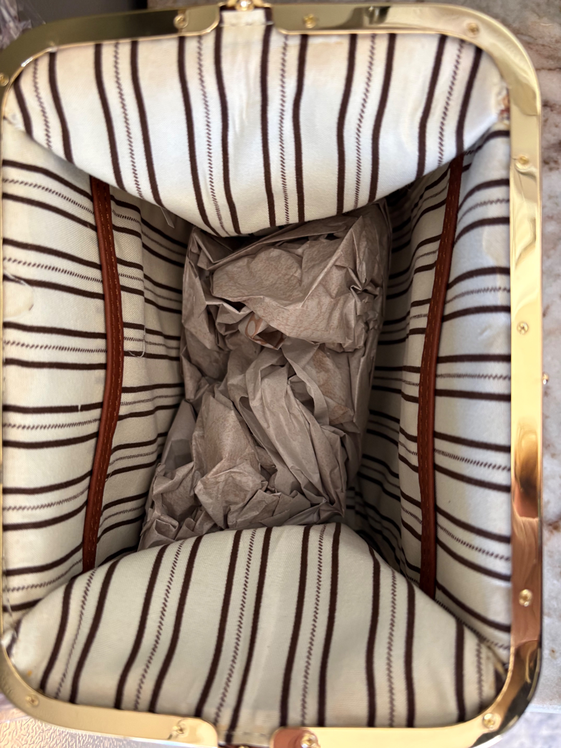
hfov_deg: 53.1
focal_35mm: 26
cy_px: 374
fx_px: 562
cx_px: 280
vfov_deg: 67.3
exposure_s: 1/60
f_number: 1.6
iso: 250
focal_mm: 5.96
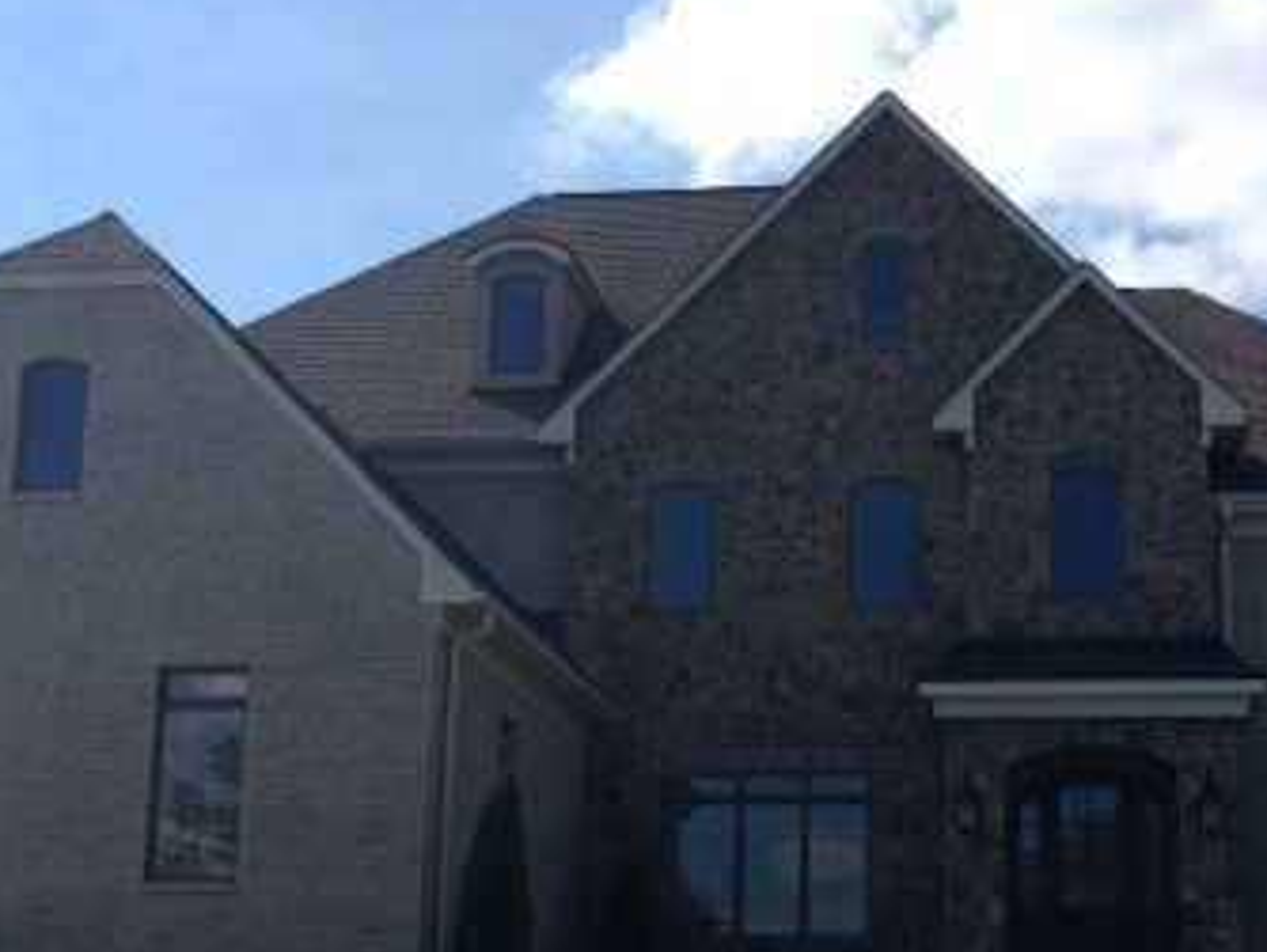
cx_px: 812
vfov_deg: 21.8
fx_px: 2454
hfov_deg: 28.8
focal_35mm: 67
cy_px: 683
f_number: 2.4
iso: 50
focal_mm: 4.28
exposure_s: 1/2123
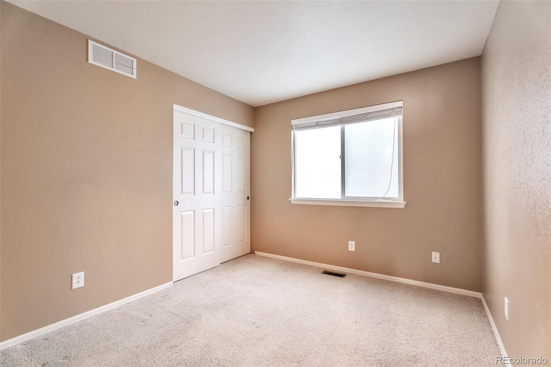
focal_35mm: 16
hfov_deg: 96.7
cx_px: 276
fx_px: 245
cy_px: 184
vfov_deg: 73.7
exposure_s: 1/8
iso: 500
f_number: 8
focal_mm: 16
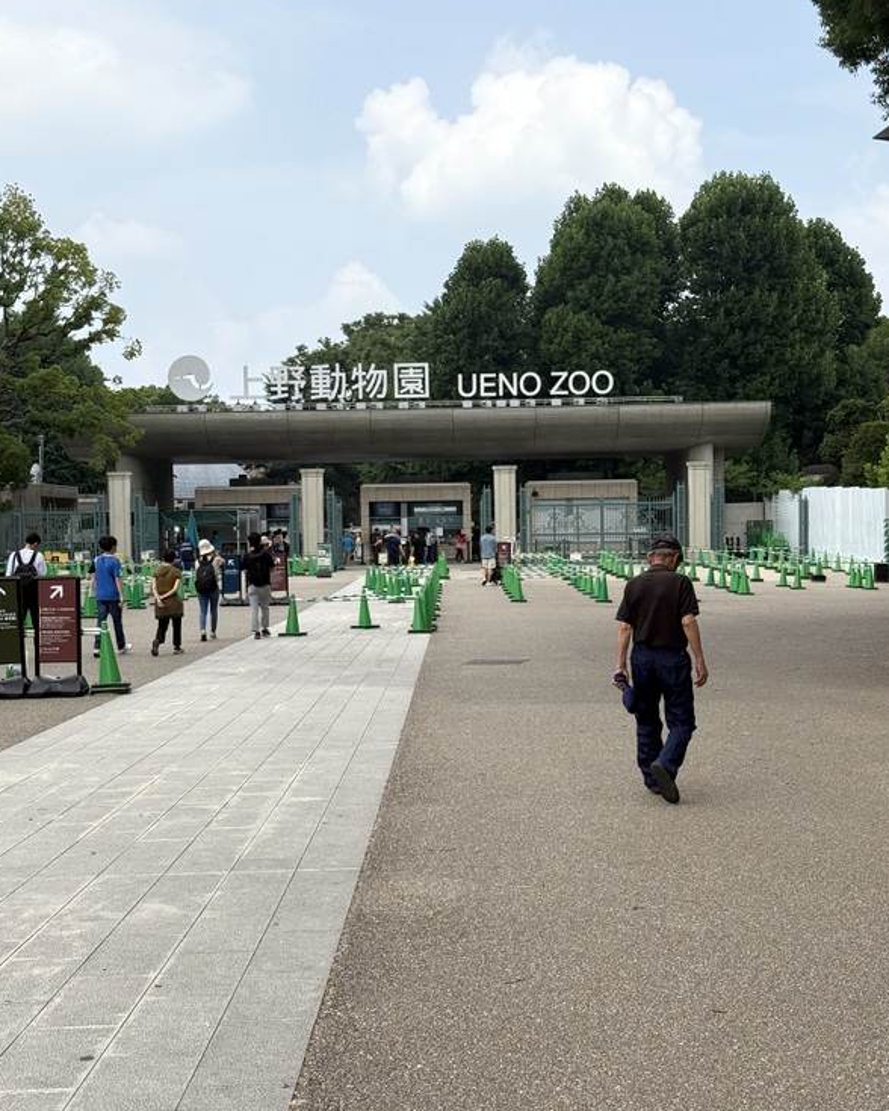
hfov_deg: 29.7
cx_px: 443
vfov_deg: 36.6
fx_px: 1677
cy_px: 591
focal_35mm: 51
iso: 64
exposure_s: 1/3096
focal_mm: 6.76
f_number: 1.78
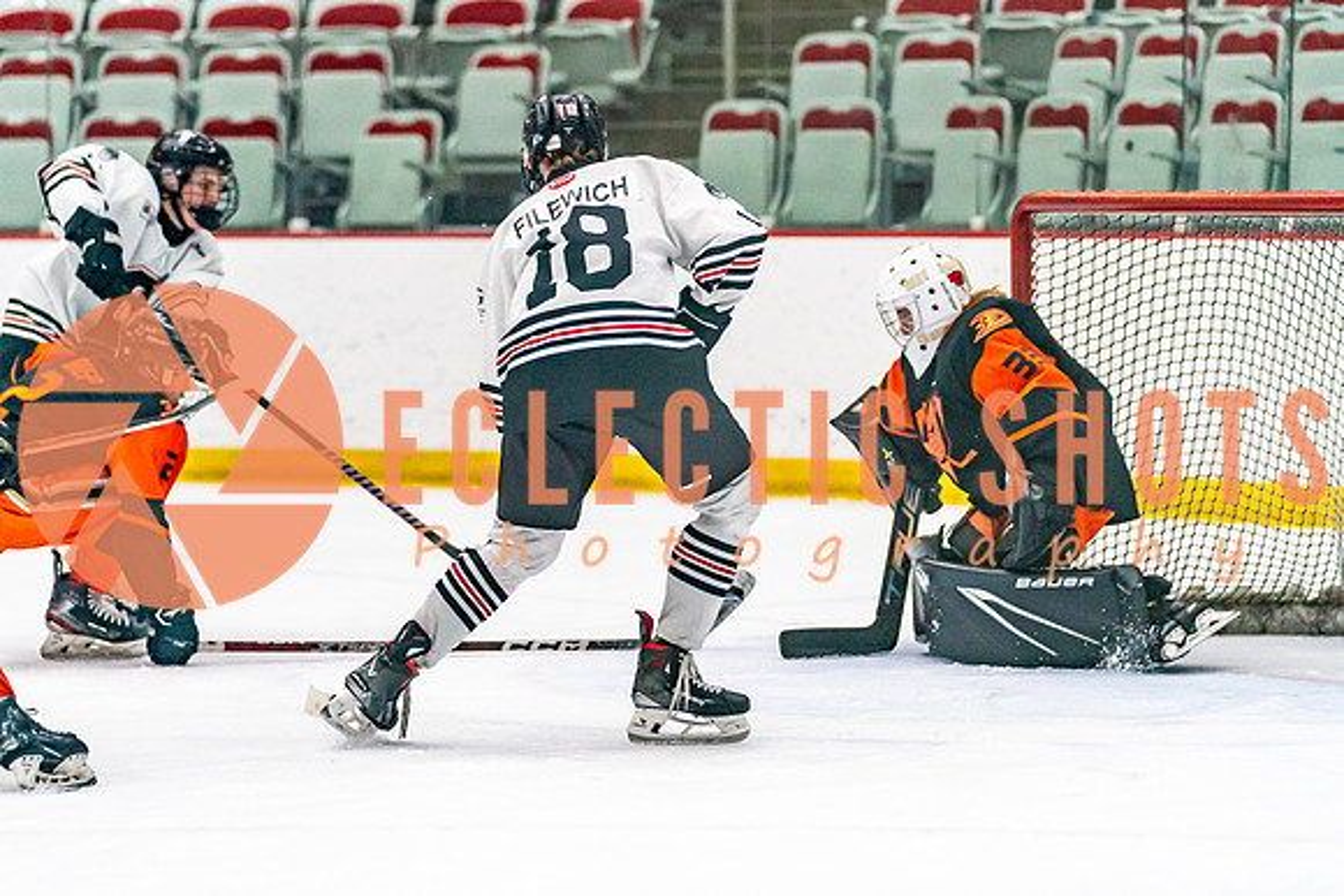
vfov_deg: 7.7
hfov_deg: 11.5
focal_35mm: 179
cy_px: 447
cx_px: 625
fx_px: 6684
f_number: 2.8
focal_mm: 144
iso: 3200
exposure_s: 1/1250
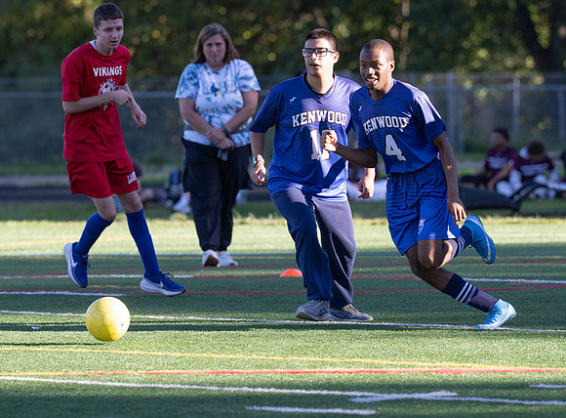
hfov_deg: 5.6
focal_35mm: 356
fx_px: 5788
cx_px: 299
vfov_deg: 4.1
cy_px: 212
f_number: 4
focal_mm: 200
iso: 720
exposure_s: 1/1600
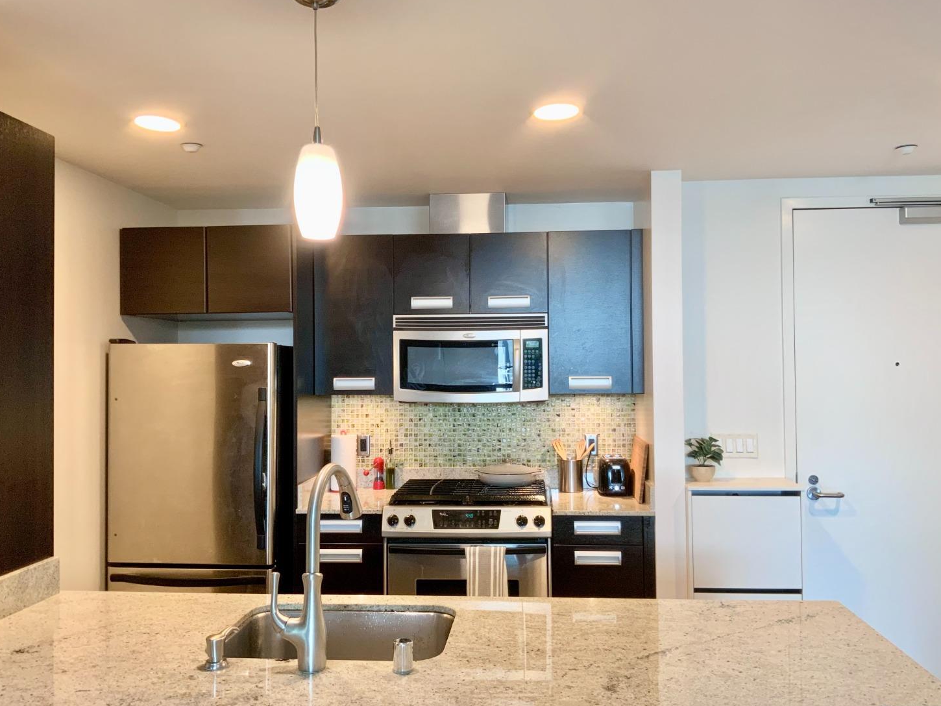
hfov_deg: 60.0
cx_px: 480
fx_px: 816
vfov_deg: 46.8
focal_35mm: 30
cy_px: 357
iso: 100
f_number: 1.8
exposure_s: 1/60
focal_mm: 3
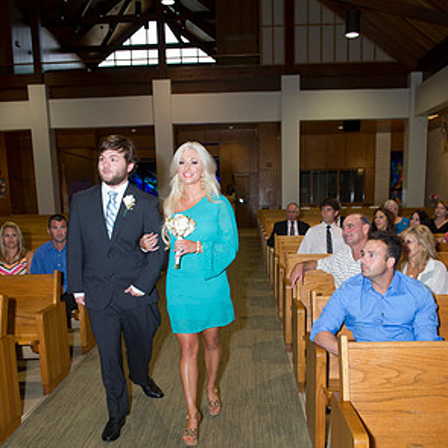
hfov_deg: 47.2
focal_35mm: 35
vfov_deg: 46.5
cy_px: 299
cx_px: 224
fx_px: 512
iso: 1600
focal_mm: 27
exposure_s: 1/100
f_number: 5.6
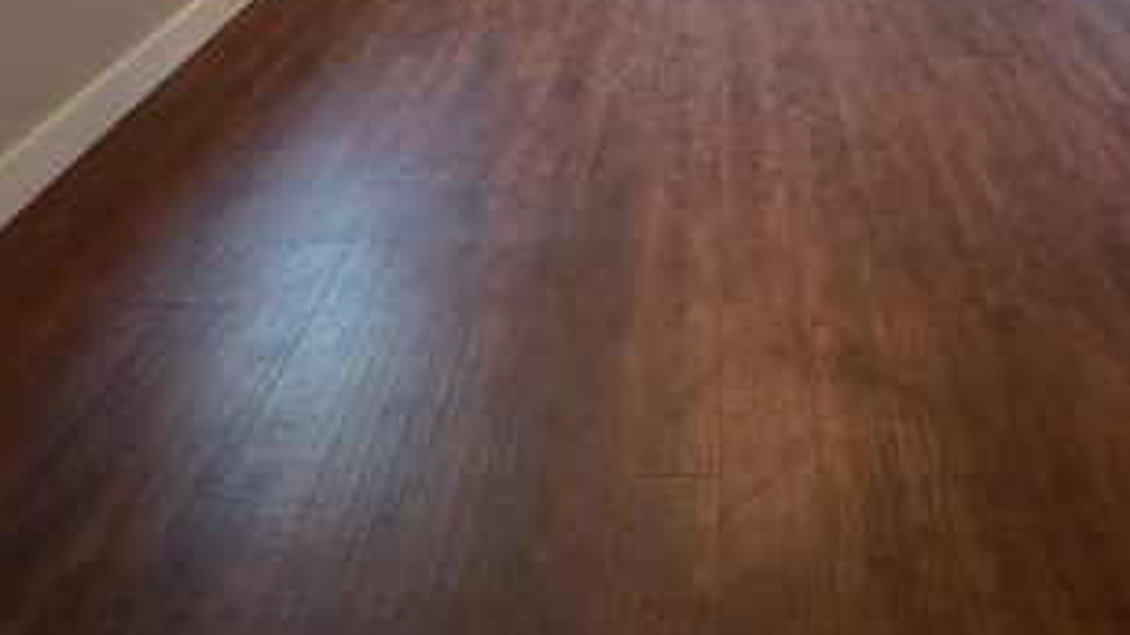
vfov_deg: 27.9
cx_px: 730
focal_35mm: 33
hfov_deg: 58.5
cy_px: -240
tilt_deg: -10.7
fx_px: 988
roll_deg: -0.7
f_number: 2.2
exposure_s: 1/60
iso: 250
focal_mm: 2.22
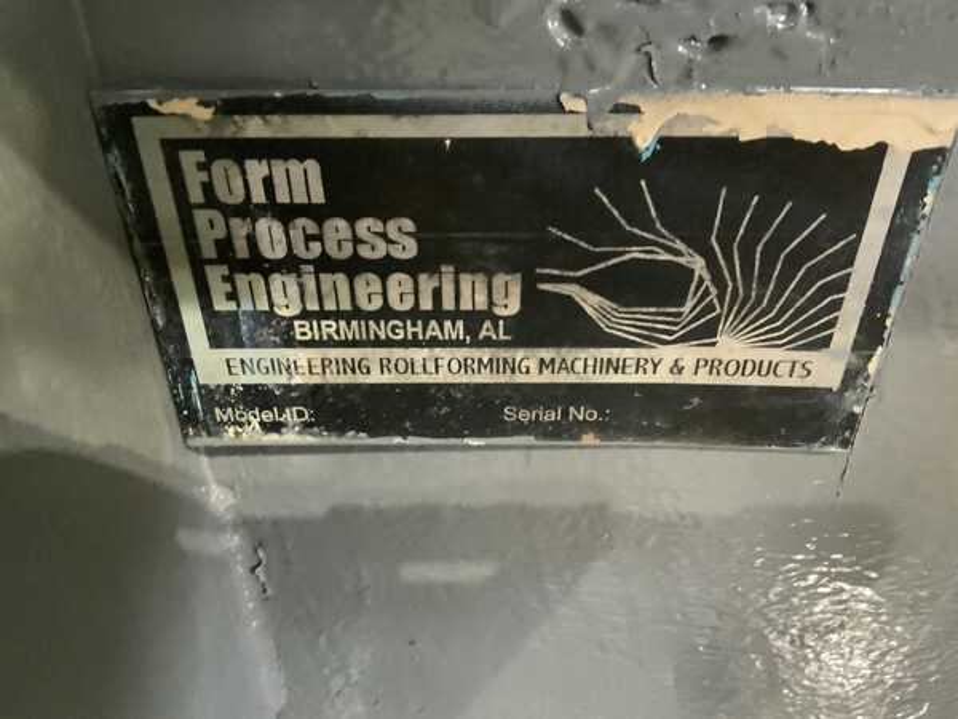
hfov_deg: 61.7
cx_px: 479
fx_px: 803
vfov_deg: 48.2
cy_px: 360
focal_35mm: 29
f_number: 1.8
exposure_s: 1/30
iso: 500
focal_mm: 3
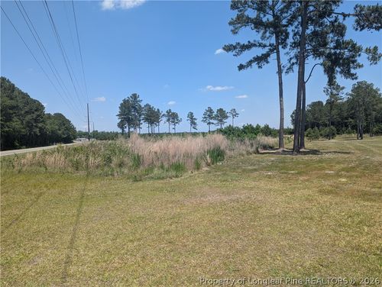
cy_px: 144
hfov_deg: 71.5
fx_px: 265
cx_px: 191
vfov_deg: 56.9
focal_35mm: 24
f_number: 1.85
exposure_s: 1/1742
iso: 44
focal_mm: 6.81
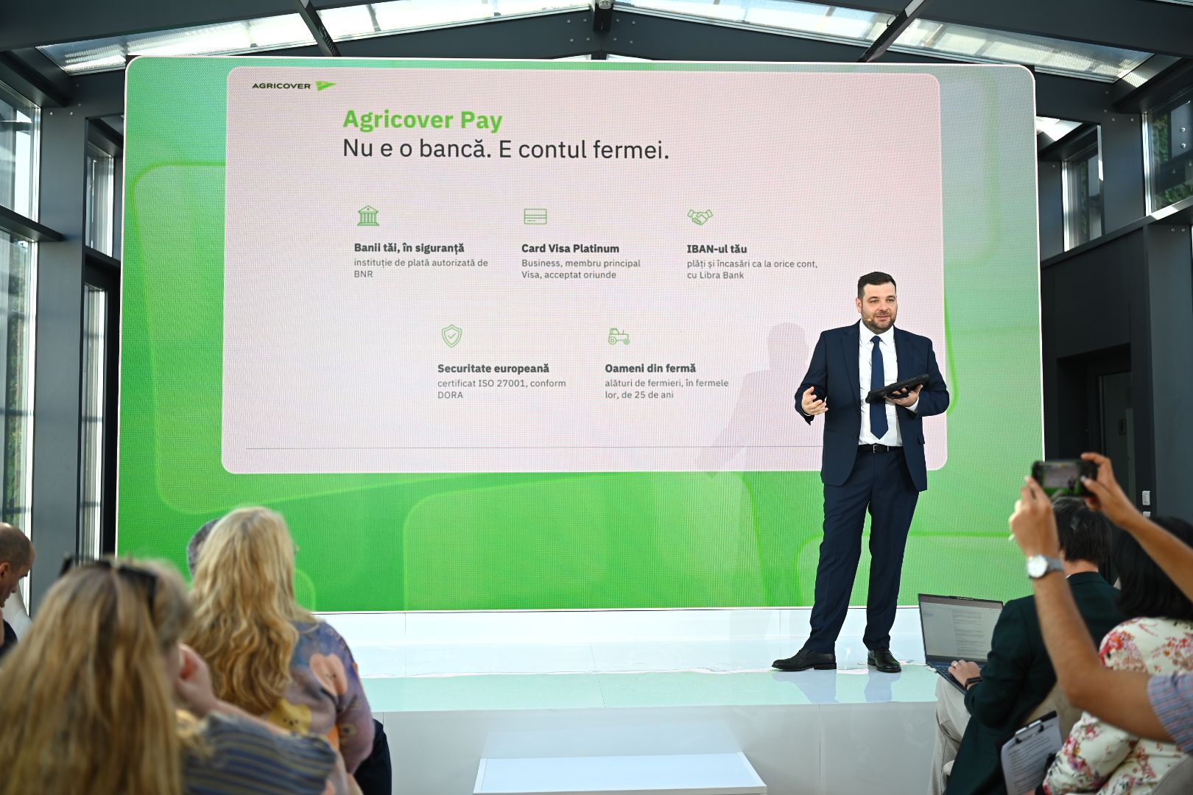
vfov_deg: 37.9
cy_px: 398
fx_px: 1160
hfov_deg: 54.4
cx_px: 596
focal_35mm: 35
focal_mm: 35
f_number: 2
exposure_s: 1/100
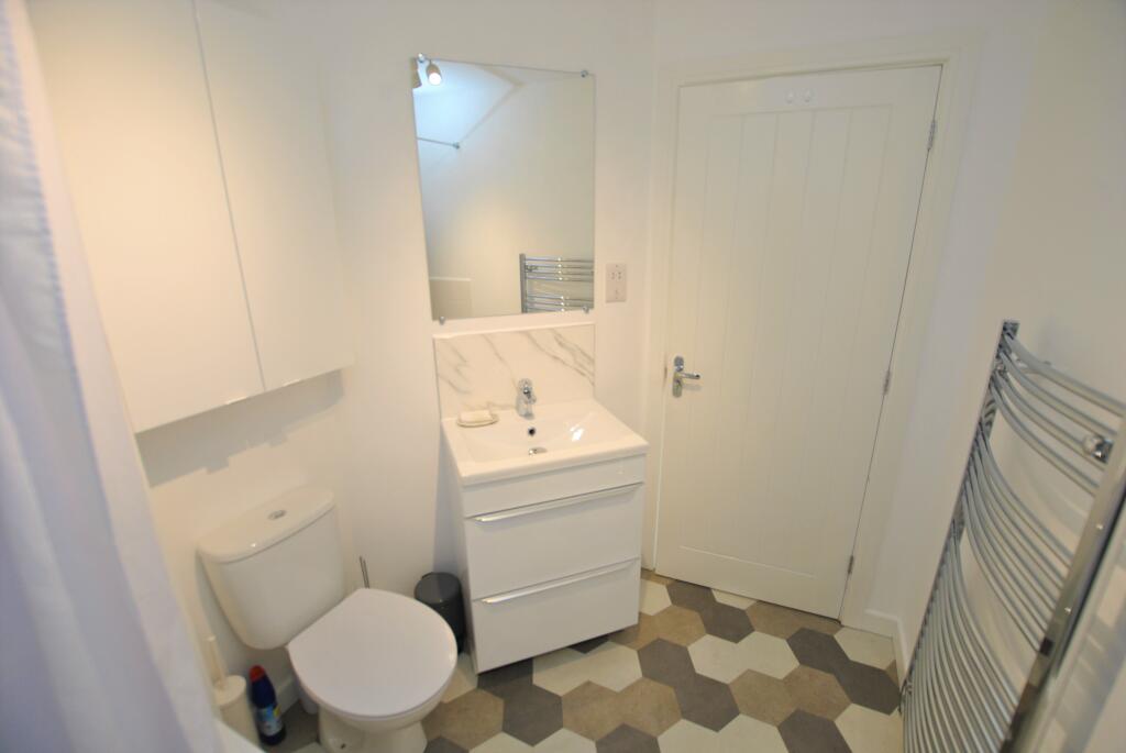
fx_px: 470
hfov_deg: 100.3
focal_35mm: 15
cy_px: 376
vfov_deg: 77.5
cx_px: 563
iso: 200
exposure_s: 1/30
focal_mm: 10
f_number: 3.5
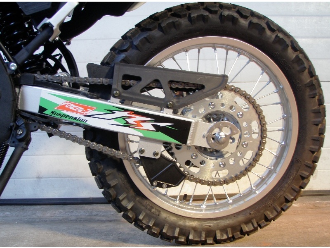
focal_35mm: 38
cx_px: 165
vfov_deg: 37.7
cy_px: 124
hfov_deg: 49.0
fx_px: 362
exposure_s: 1/30
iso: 80
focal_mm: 6.7
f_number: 3.5
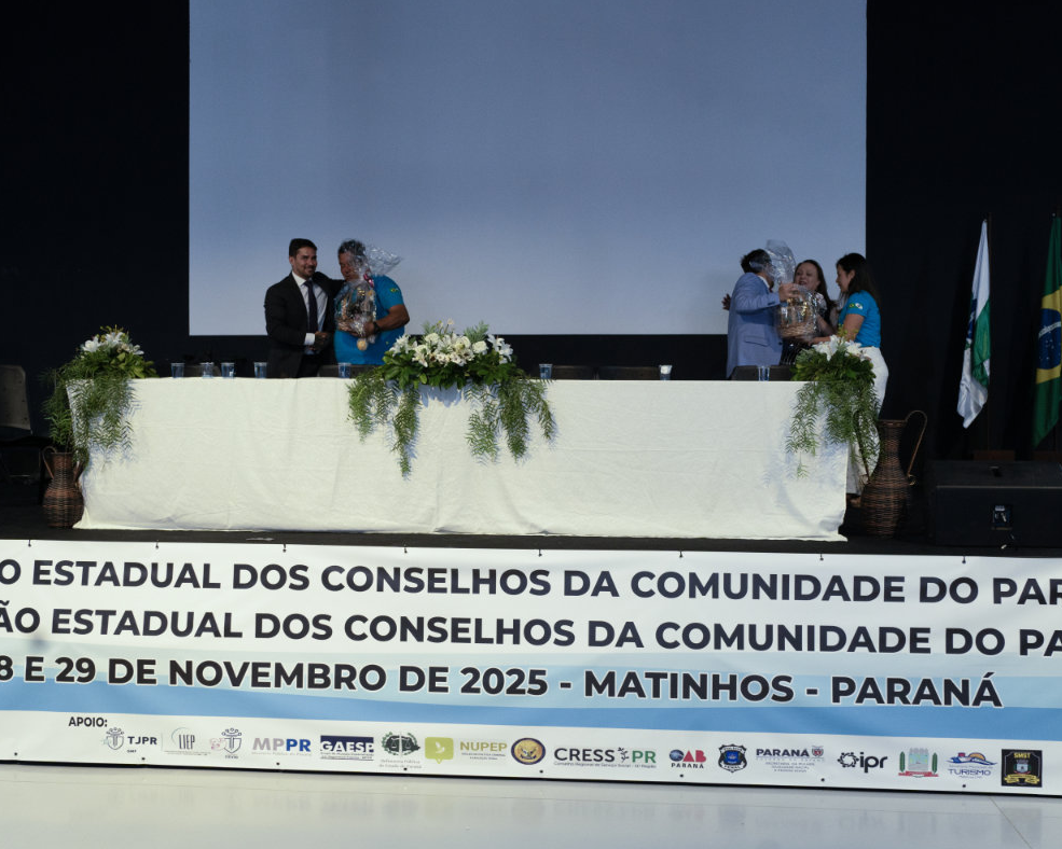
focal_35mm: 40
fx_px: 1257
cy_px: 428
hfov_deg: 45.8
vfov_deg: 37.3
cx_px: 548
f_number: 4
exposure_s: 1/100
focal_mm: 35
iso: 2500
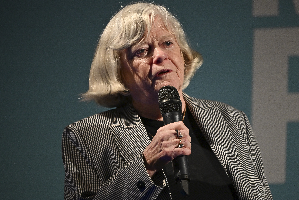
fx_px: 3970
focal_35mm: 478
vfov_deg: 2.9
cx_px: 163
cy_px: 85
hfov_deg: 4.3
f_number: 6.3
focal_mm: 400
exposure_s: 1/125
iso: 3200
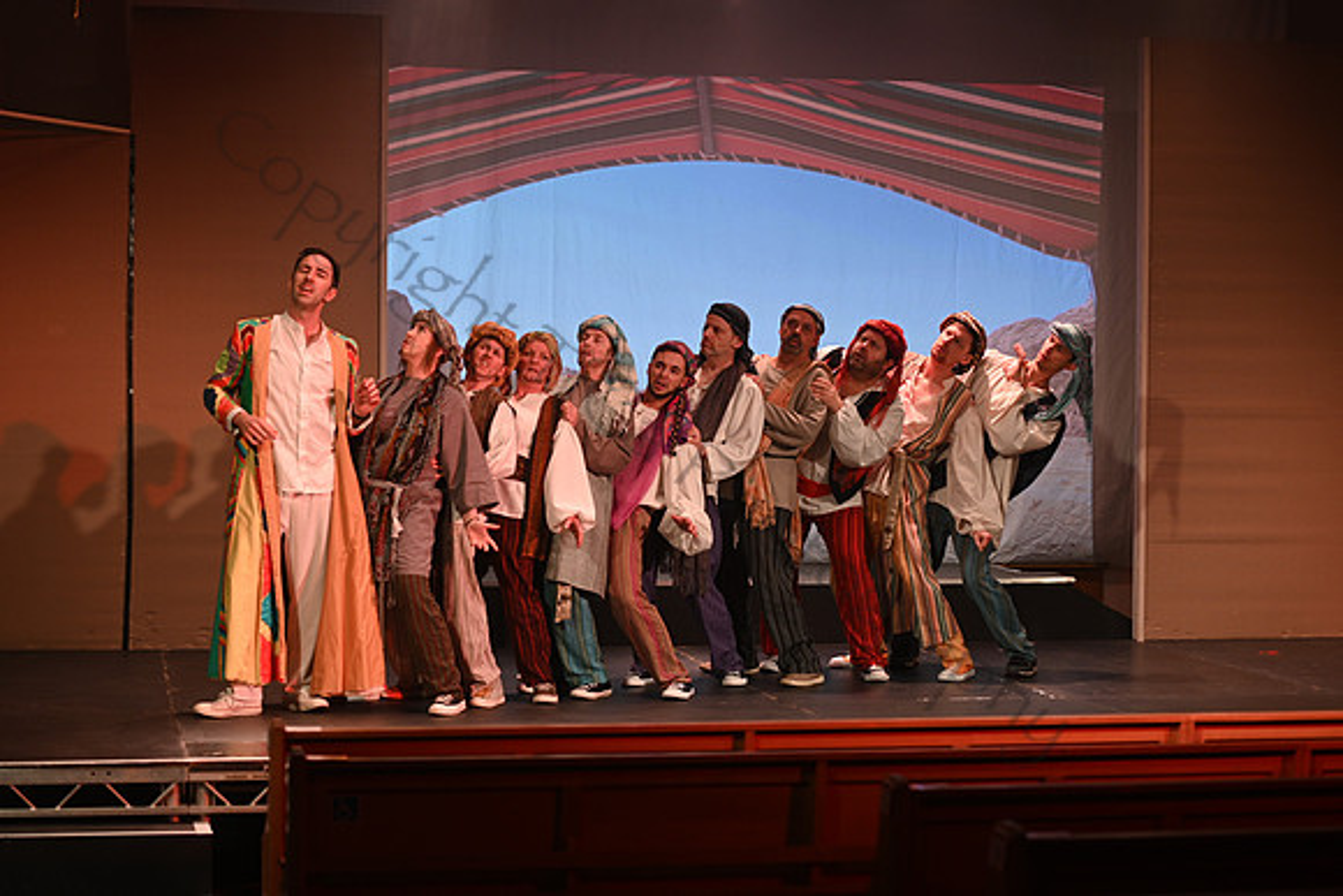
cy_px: 448
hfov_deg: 27.0
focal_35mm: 75
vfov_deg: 18.2
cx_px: 672
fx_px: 2798
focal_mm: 75
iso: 640
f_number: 2.8
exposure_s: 1/80
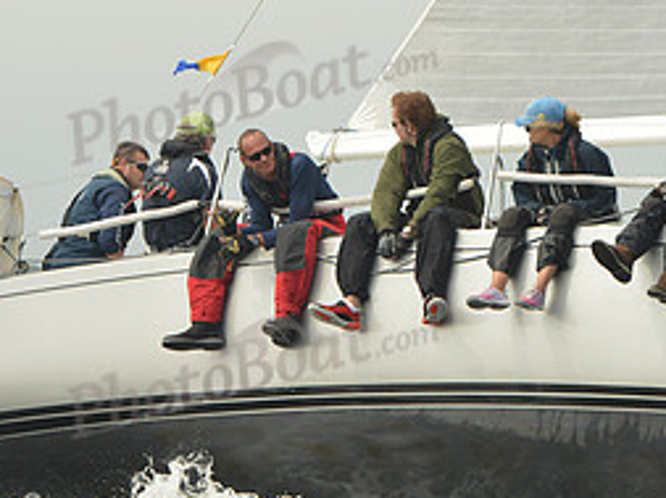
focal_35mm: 265
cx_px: 576
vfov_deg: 5.6
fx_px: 5091
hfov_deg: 7.5
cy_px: 196
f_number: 8
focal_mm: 120
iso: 320
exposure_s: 1/1250
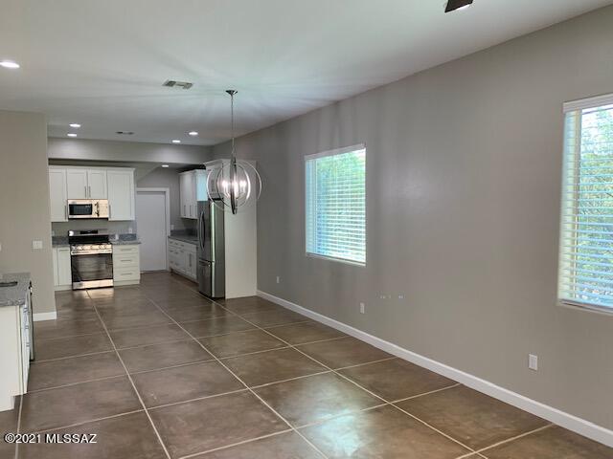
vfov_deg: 53.1
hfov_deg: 67.3
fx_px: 460
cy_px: 230
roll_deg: +0.1
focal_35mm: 26
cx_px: 306
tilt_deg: -5.4
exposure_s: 1/60
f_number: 1.8
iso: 50
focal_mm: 4.25
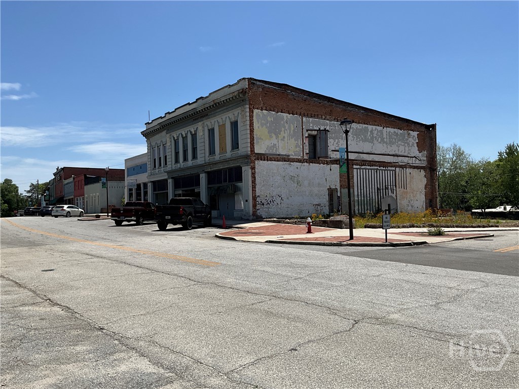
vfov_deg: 48.2
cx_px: 260
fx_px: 435
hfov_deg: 61.7
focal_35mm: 29
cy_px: 194
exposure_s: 1/3125
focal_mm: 3
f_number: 1.8
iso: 25
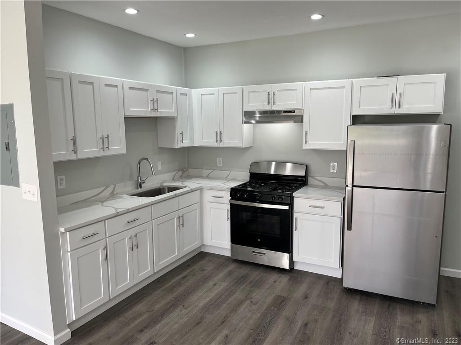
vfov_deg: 53.1
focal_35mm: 26
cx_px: 230
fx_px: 346
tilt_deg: -9.6
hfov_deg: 67.3
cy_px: 172
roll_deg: +0.3
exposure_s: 1/120
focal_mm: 5.1
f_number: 1.6
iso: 64
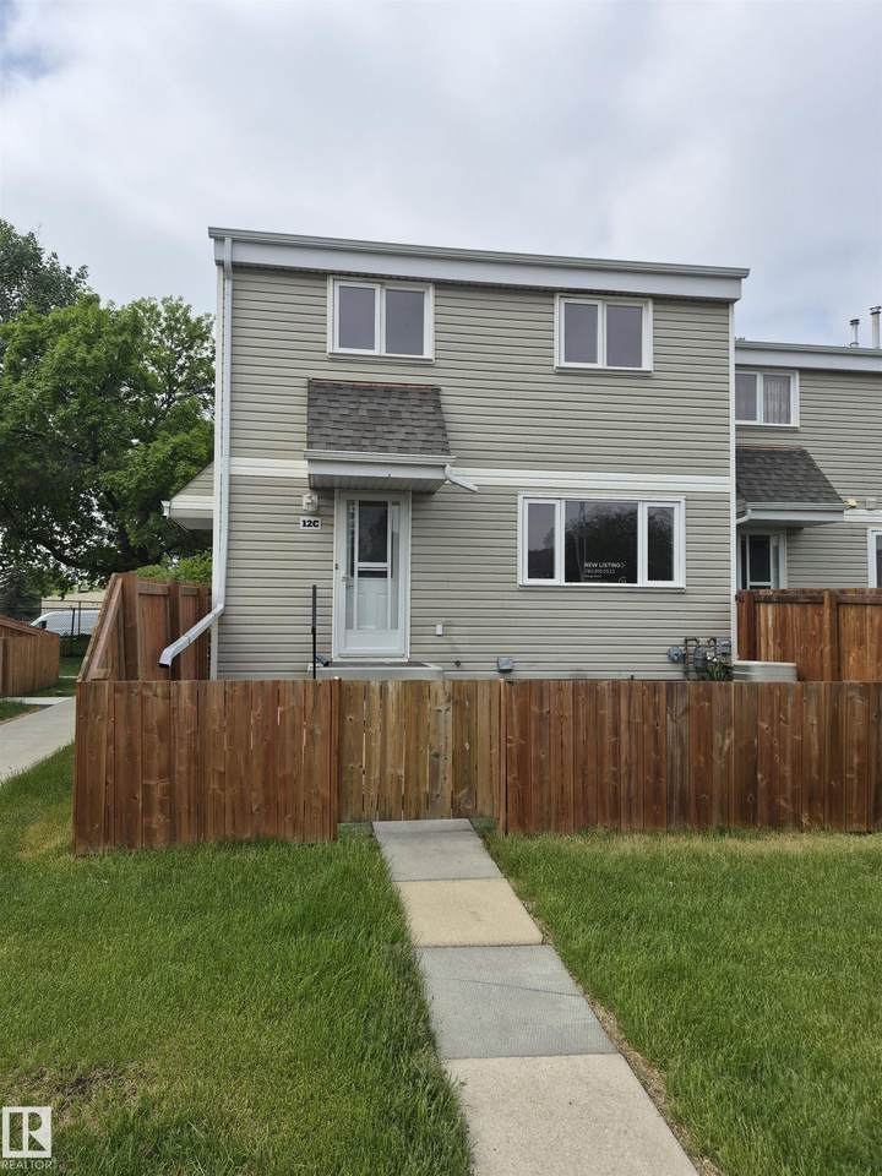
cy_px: 588
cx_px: 441
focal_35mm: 23
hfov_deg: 58.9
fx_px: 781
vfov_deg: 73.9
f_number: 1.8
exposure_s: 1/6160
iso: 80
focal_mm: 5.4
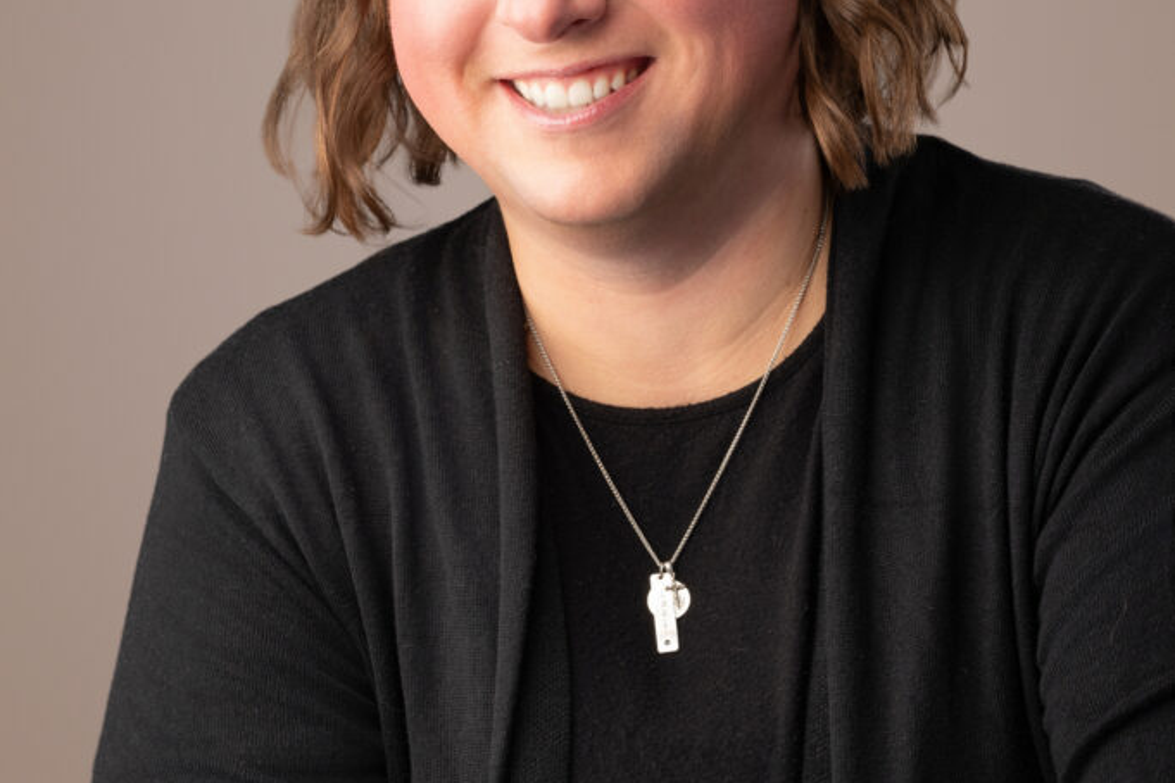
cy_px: 317
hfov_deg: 13.0
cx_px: 588
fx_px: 5157
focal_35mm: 158
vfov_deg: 8.7
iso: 200
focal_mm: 105
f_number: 8
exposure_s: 1/125
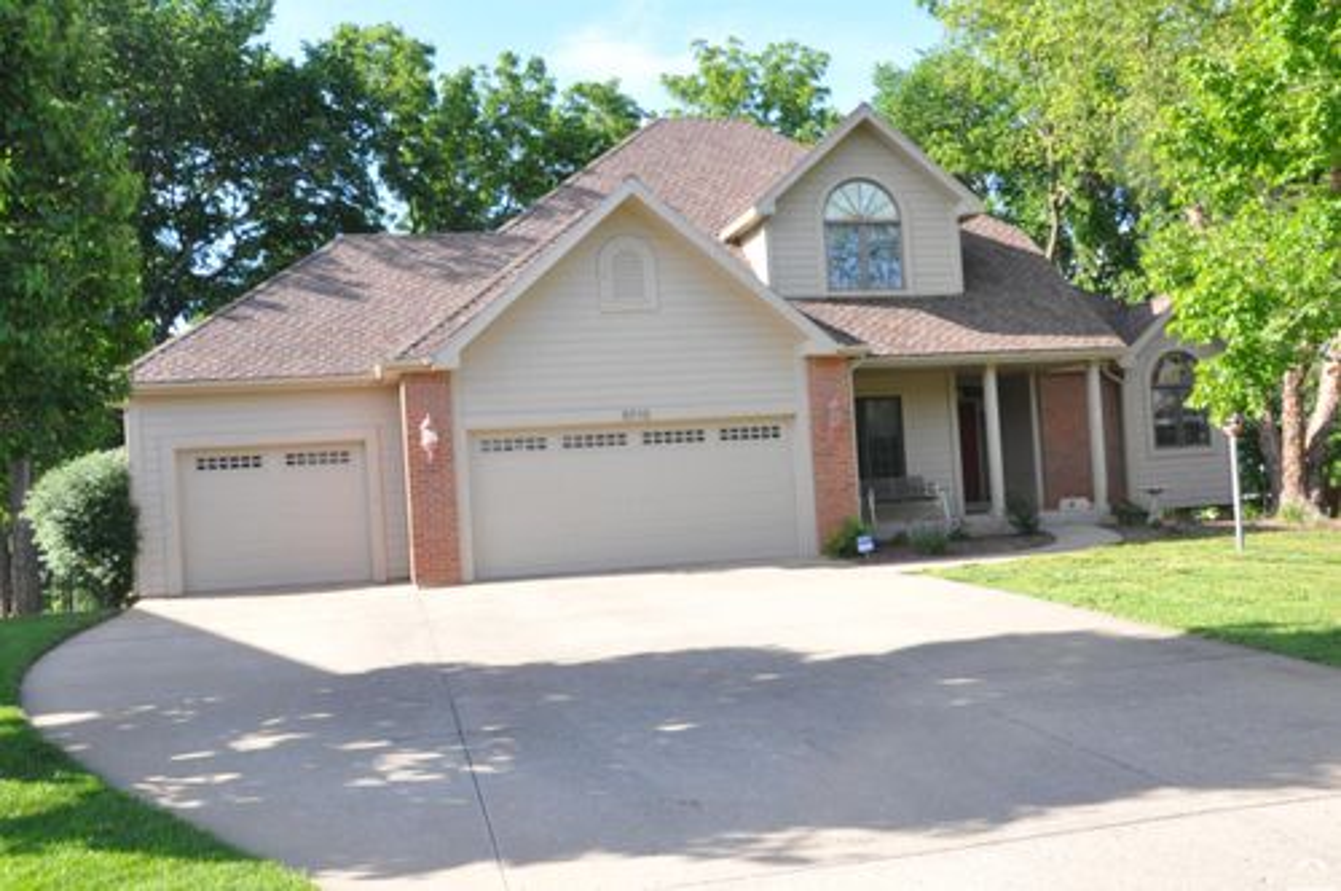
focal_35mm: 33
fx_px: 1228
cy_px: 446
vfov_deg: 39.9
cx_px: 670
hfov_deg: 57.3
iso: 800
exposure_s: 1/50
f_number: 3.8
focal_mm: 22
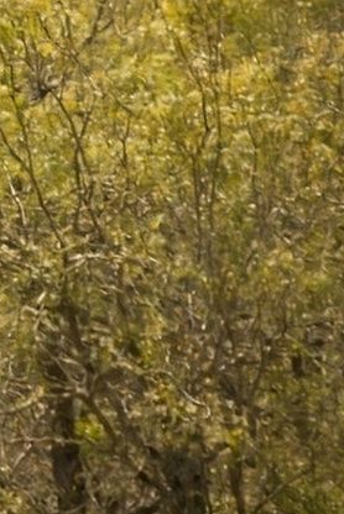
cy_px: -395
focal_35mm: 1093
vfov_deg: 1.9
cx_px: -1096
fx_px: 15639
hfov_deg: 1.3
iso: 100
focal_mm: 121.4
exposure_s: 1/500
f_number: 6.3
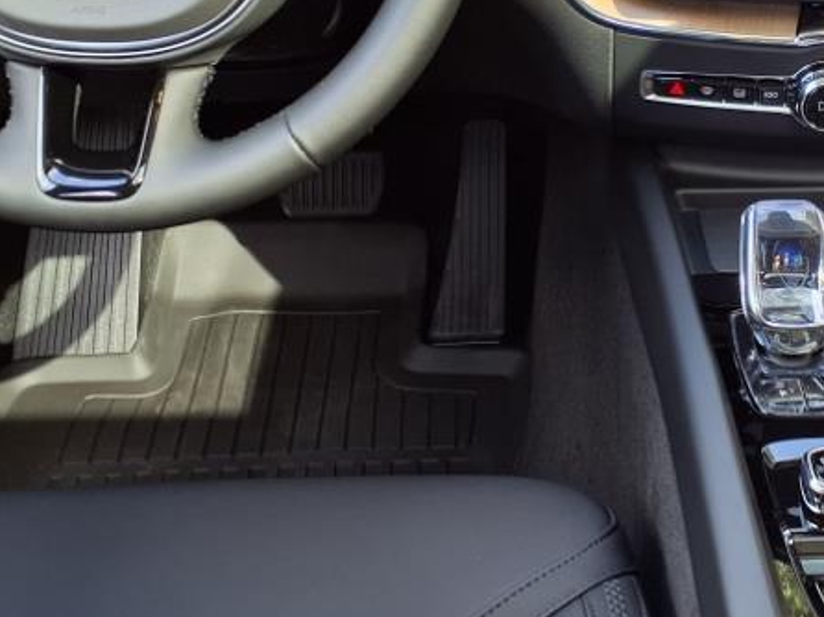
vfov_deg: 23.0
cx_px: 558
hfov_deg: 30.9
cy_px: 48
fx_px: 1475
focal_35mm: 62
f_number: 1.9
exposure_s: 1/120
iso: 64
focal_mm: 3.58
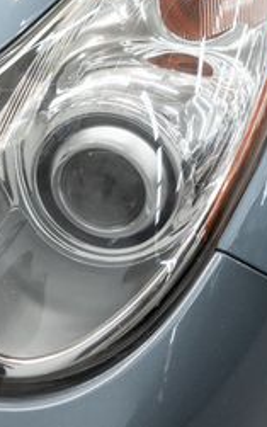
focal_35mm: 109
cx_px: -10
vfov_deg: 19.1
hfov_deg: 11.9
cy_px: 176
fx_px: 1268
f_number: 3.2
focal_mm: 28
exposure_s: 1/50
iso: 200
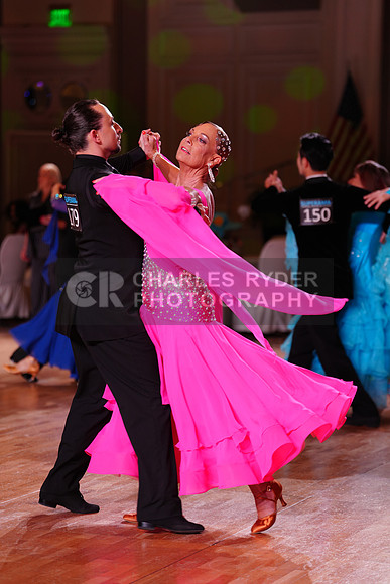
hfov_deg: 13.3
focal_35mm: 103
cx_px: 195
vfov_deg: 19.8
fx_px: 1673
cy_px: 292
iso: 500
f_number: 2.8
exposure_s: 1/250
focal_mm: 103
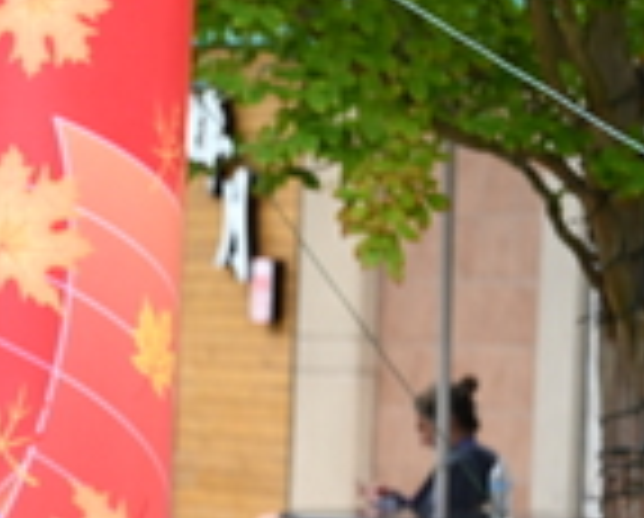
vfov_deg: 6.2
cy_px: 444
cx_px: -455
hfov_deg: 7.5
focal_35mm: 252
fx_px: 4813
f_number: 2.8
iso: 800
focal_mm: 70
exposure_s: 1/1600
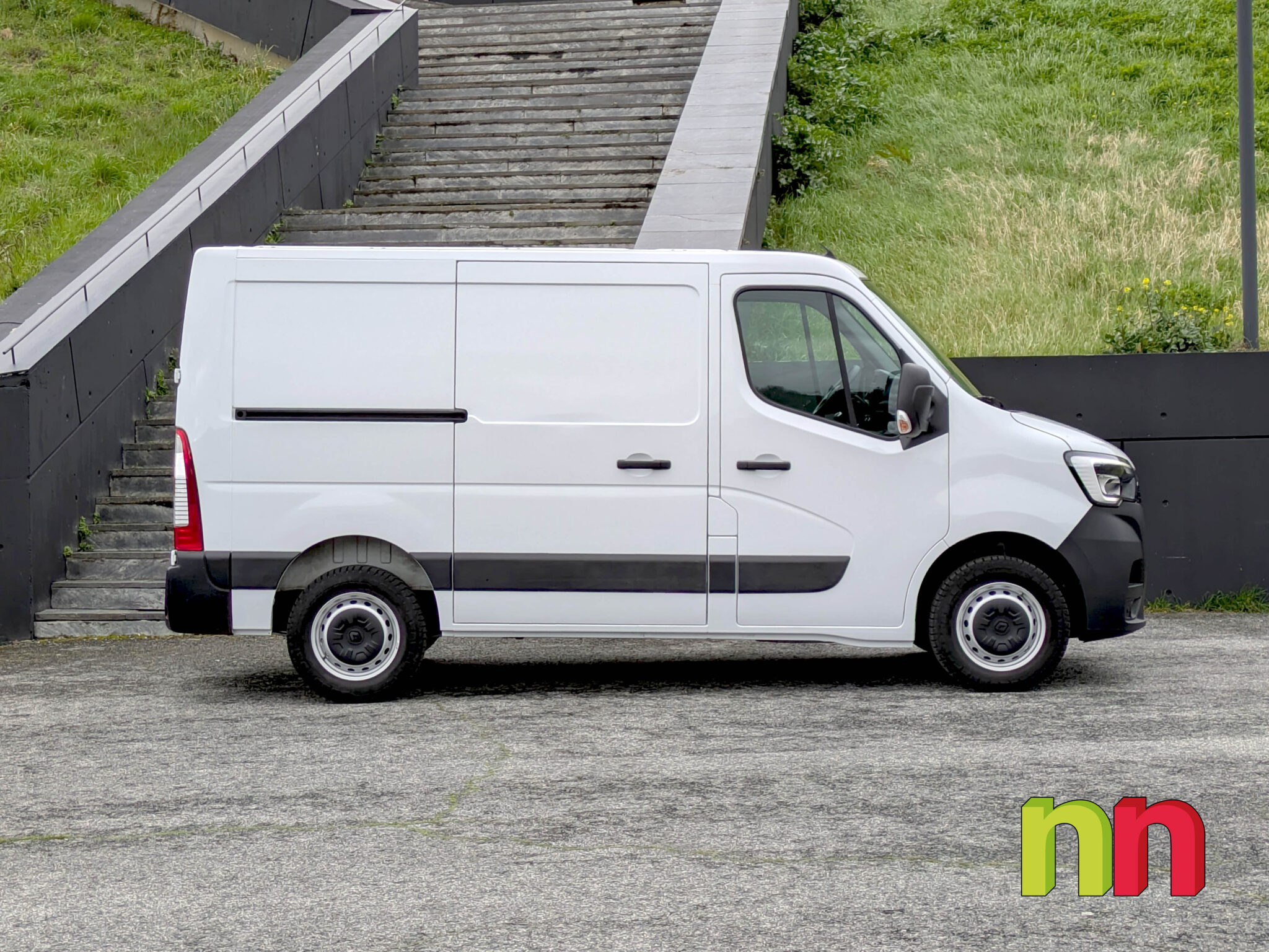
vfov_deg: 56.8
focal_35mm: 24
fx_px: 880
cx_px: 634
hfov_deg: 71.6
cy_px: 476
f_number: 1.8
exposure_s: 1/3200
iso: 80
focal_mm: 6.86
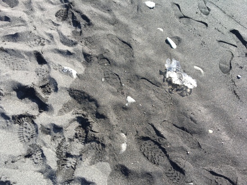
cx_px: 124
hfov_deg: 61.6
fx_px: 207
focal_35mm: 29
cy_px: 92
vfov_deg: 48.2
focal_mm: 4.15
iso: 25
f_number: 2.2
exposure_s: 1/305
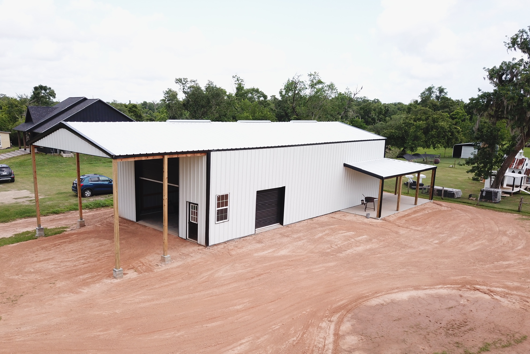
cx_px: 264
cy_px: 200
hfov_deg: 65.5
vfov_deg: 46.3
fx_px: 412
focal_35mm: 28
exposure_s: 1/500
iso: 100
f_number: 2.2
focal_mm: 4.73
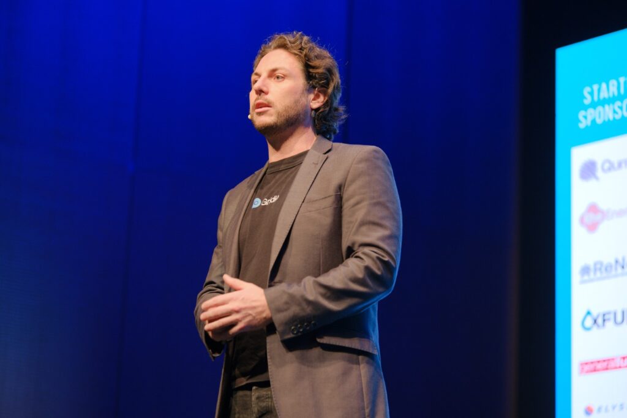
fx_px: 1968
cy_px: 209
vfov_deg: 12.1
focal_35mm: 113
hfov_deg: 18.1
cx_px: 314
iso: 640
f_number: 1.8
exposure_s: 1/125
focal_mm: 75
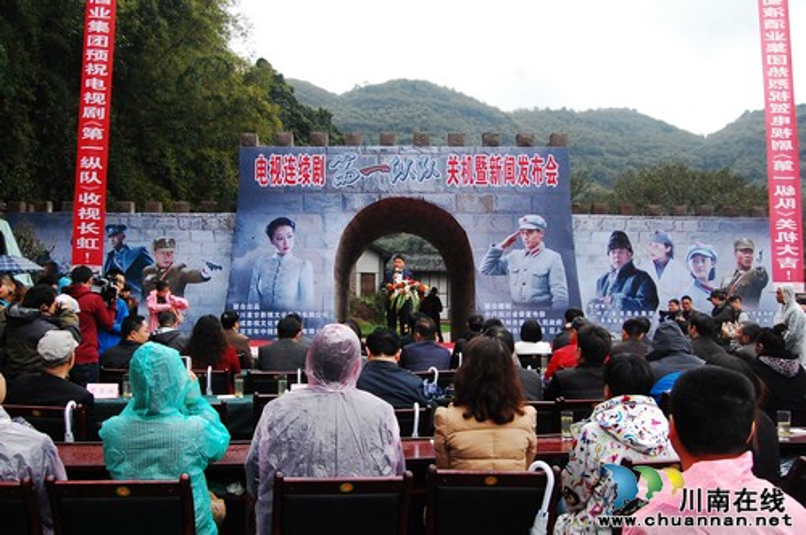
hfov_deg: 57.3
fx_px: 738
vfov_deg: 39.9
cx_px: 403
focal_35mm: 33
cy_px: 268
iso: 1600
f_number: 8
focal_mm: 22
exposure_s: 1/250
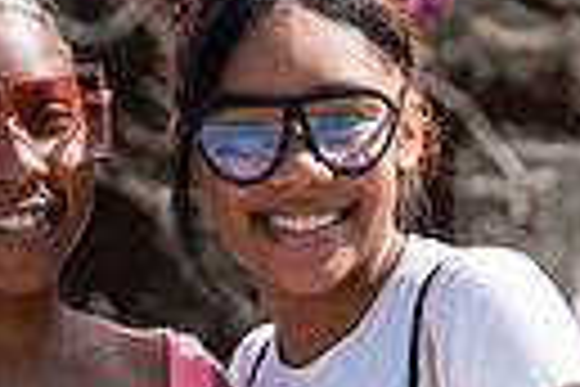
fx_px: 13452
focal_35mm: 835
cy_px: 691
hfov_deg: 2.5
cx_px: 319
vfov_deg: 1.6
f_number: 4.5
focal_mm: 185
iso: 160
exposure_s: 1/500
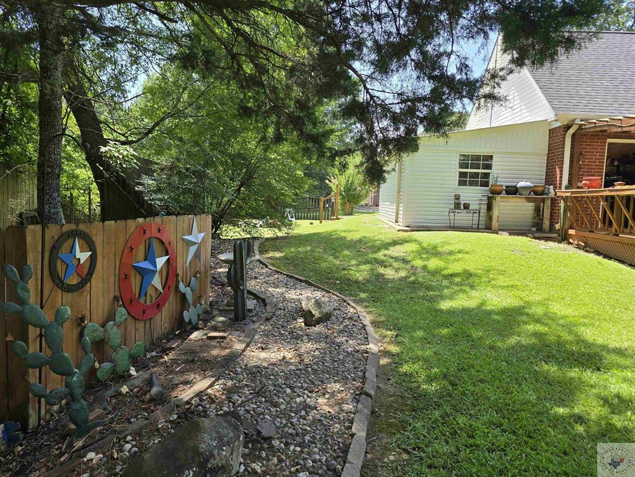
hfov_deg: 73.9
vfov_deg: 58.9
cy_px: 238
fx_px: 422
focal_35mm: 23
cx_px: 318
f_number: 1.7
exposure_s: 1/187
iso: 12
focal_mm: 6.3
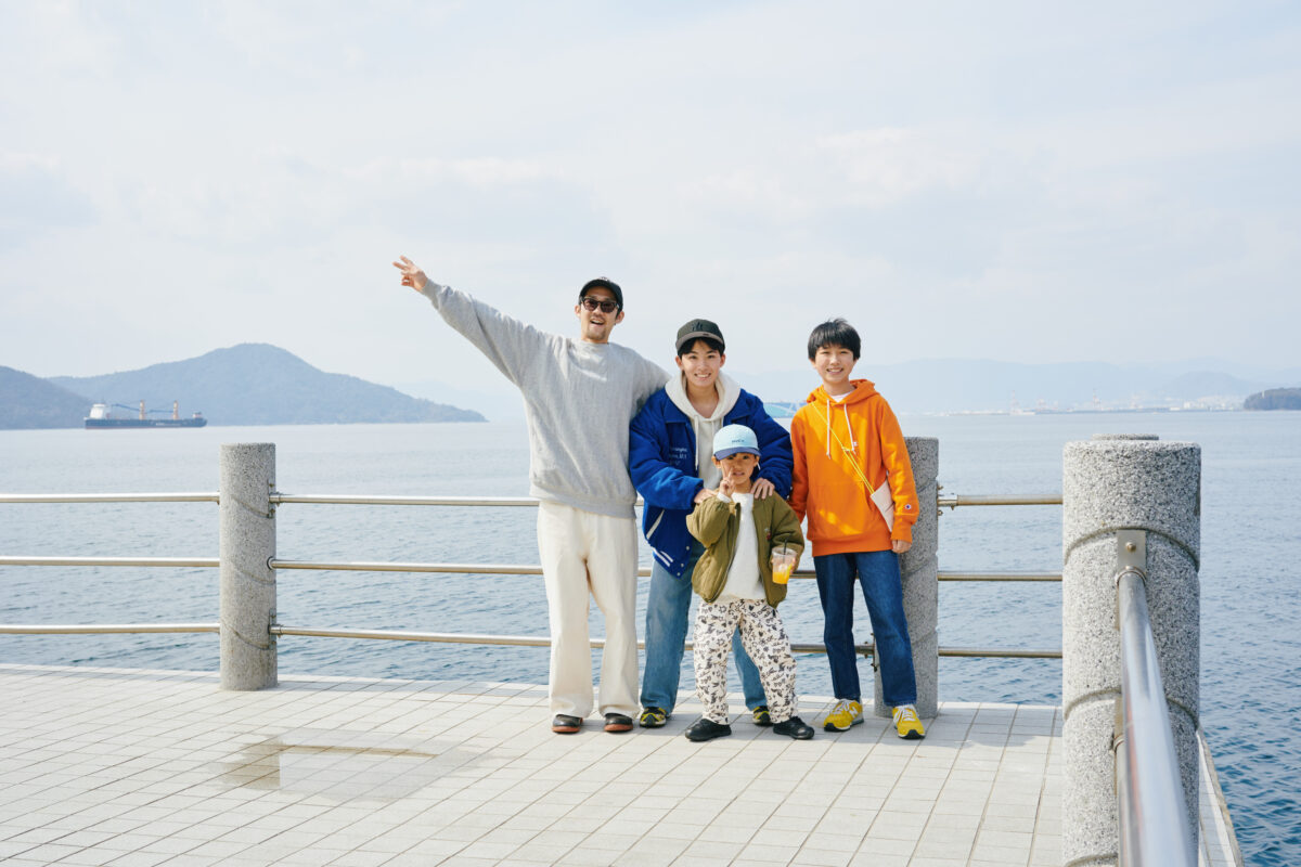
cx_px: 650
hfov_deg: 48.5
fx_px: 1445
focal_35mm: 40
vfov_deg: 33.4
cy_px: 434
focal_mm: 40
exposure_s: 1/800
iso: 400
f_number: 8
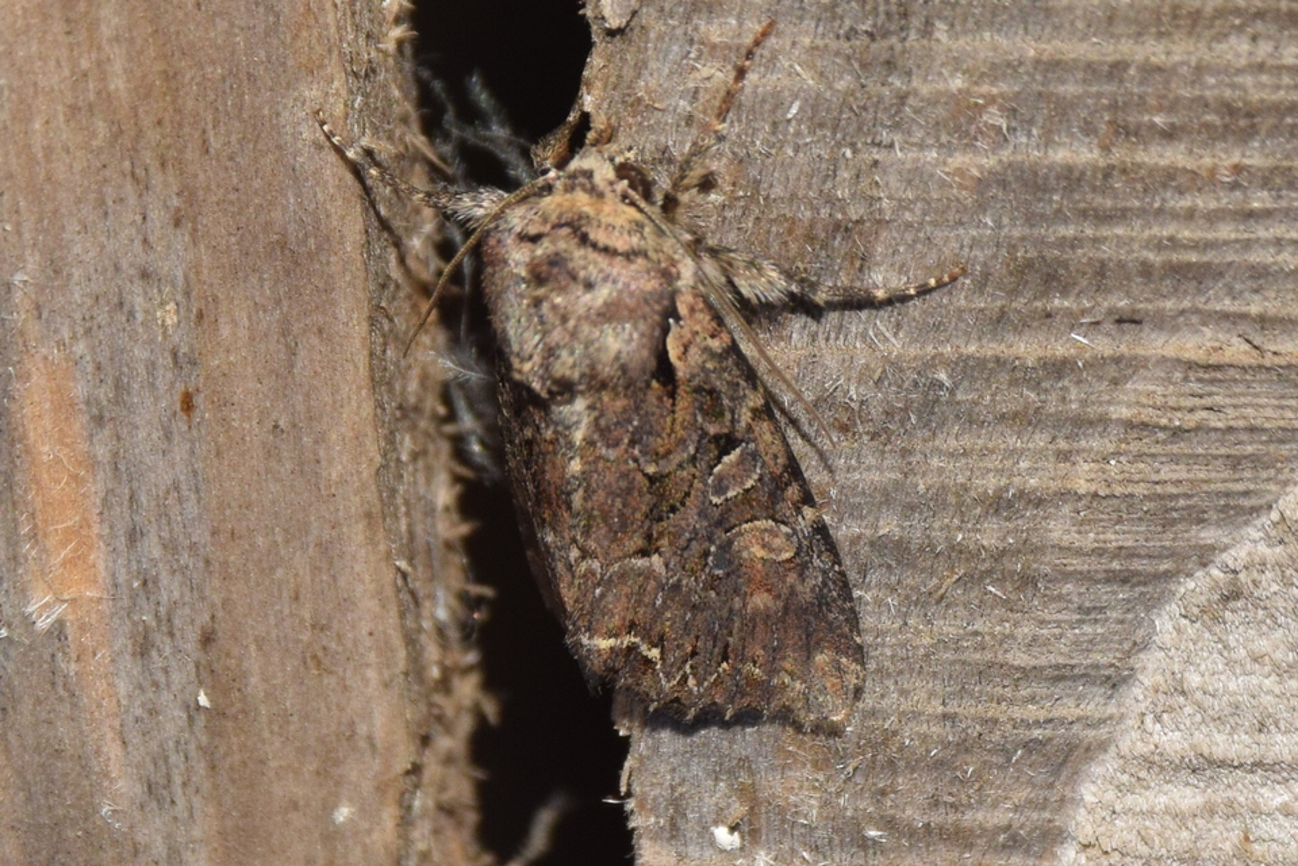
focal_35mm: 210
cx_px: 649
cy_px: 433
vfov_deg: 6.5
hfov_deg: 9.8
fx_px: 7571
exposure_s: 1/160
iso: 400
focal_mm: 140
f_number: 13
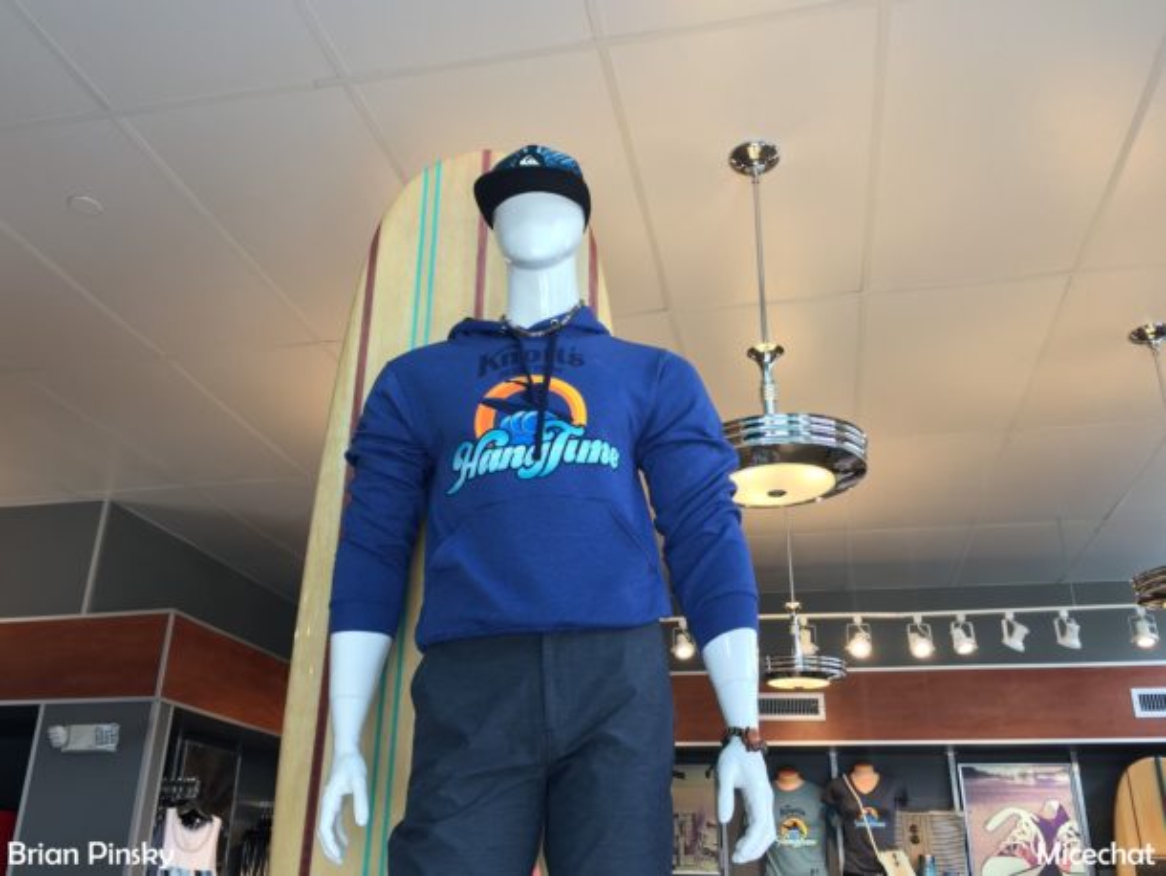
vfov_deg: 48.3
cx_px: 583
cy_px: 438
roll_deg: +1.1
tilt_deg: +22.2
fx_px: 977
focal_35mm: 29
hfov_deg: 61.6
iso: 32
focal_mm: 4.15
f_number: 2.2
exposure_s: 1/40
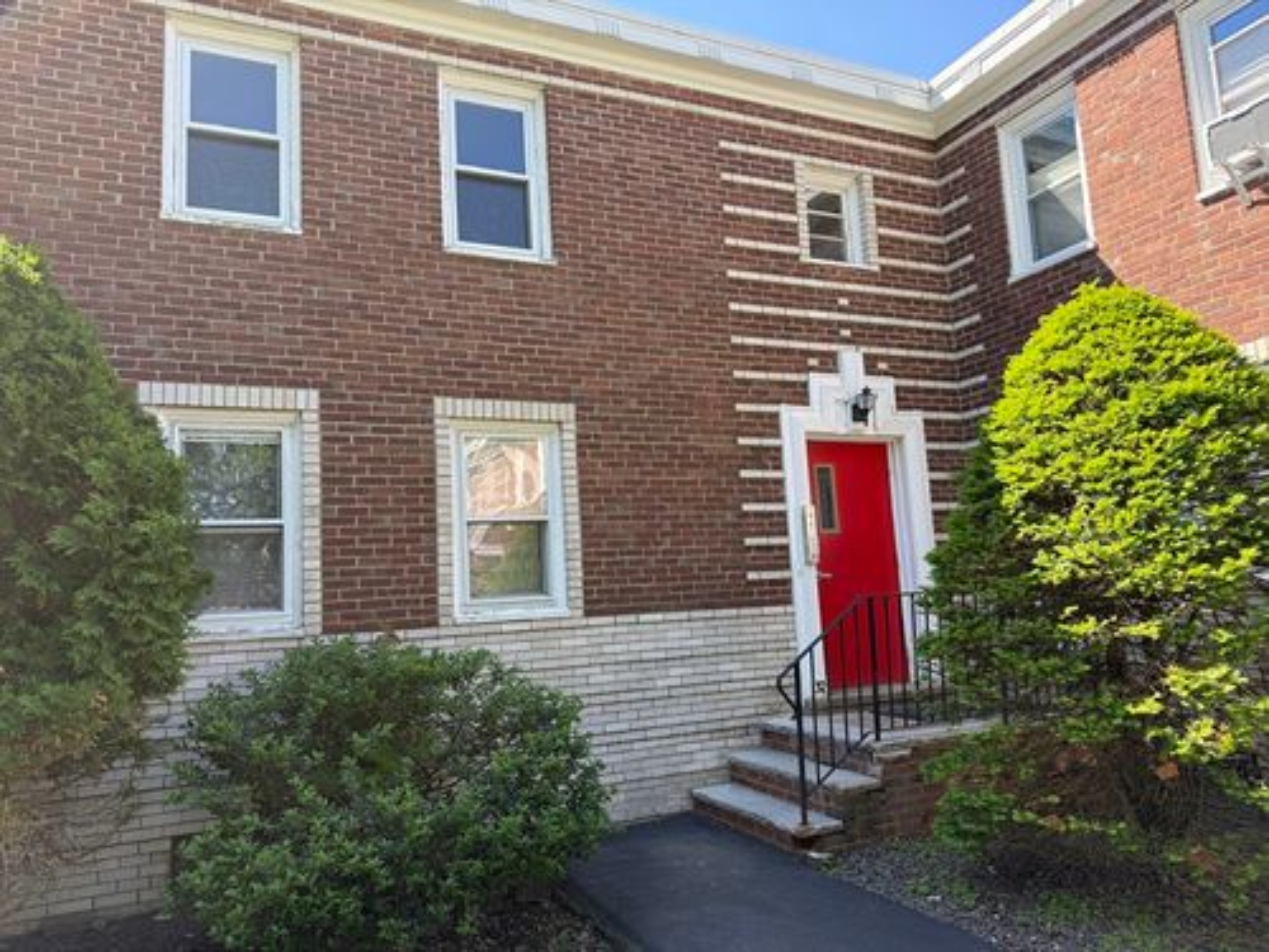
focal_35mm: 24
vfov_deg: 56.8
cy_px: 476
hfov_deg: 71.6
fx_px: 880
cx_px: 634
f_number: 1.78
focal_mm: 6.76
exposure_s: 1/967
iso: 100
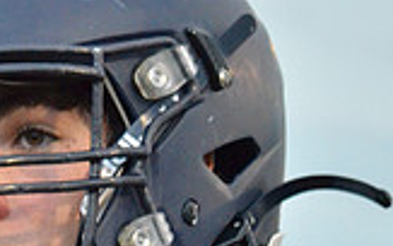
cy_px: 661
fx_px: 3375
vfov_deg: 4.1
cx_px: 89
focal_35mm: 315
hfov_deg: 6.7
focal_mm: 58
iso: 2800
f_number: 4.5
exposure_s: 1/500
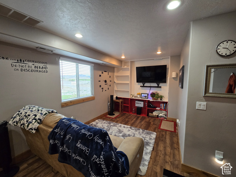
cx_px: 118
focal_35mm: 13
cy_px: 88
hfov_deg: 106.2
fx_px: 89
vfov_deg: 89.9
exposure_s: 1/60
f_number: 2.2
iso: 160
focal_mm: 2.2
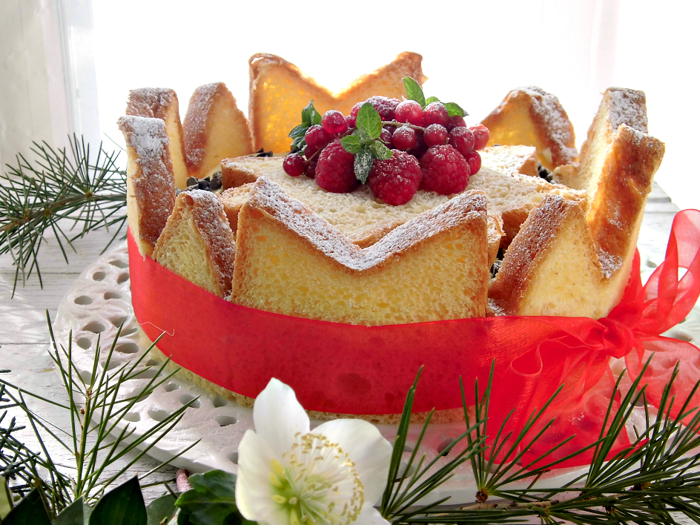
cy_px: 271
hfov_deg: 37.5
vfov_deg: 28.6
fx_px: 1031
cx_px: 321
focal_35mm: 51
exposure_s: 1/200
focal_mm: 8.3
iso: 100
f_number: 3.4
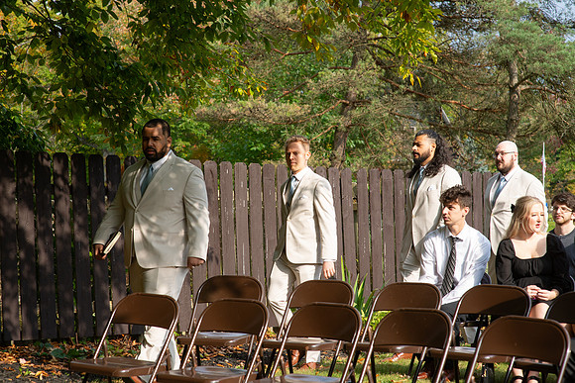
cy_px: 192
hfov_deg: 23.9
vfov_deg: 16.1
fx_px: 1358
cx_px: 288
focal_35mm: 85
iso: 640
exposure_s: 1/640
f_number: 6.3
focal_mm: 85
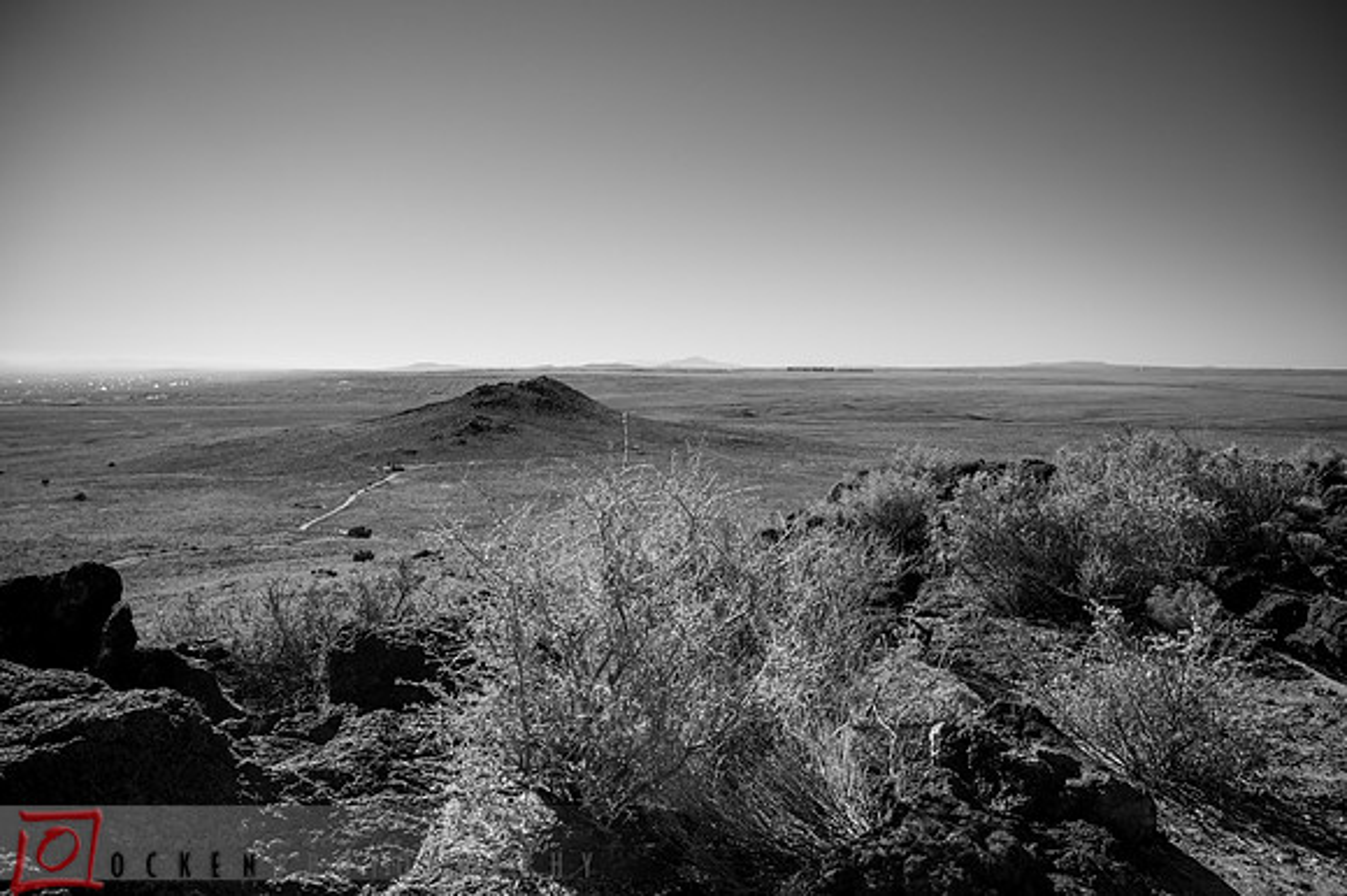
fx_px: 908
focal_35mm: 24
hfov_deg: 73.1
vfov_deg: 52.6
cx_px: 674
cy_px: 448
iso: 200
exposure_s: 1/5000
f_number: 4
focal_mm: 24
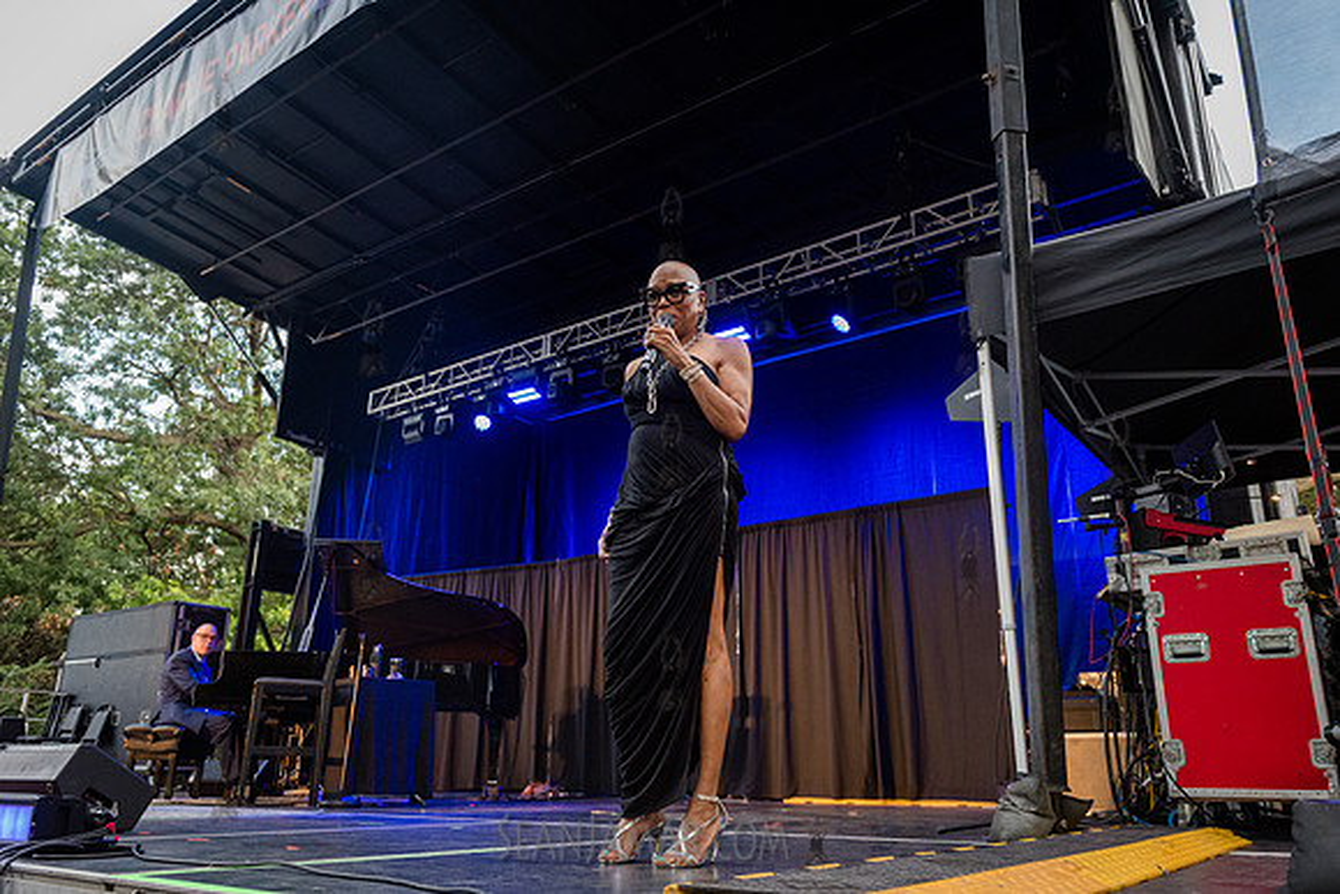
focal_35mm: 27
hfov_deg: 66.8
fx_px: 1016
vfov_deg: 47.5
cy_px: 447
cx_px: 670
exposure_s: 1/400
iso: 2500
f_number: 4
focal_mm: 27
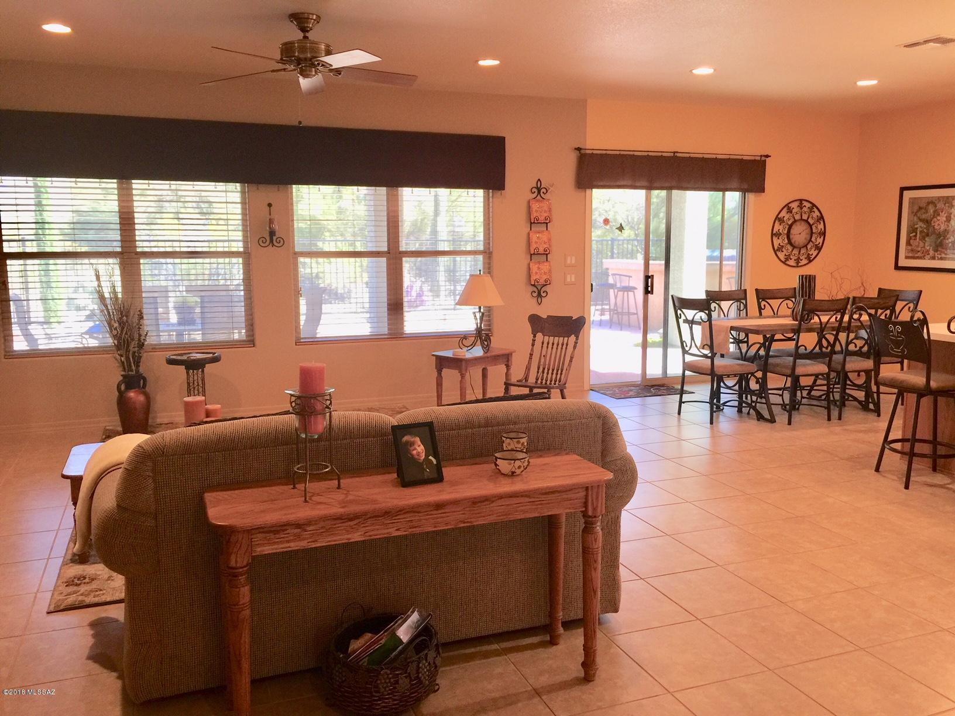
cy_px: 358
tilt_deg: -7.4
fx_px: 800
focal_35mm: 29
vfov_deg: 48.2
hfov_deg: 61.7
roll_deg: -0.5
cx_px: 478
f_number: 2.2
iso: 40
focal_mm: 4.15
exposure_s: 1/15
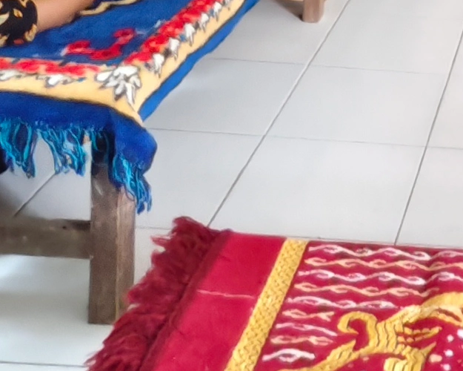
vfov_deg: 16.6
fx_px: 1124
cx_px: 640
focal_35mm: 82
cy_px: -226
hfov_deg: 20.7
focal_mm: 1.65
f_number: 2.2
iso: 800
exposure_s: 1/33.3
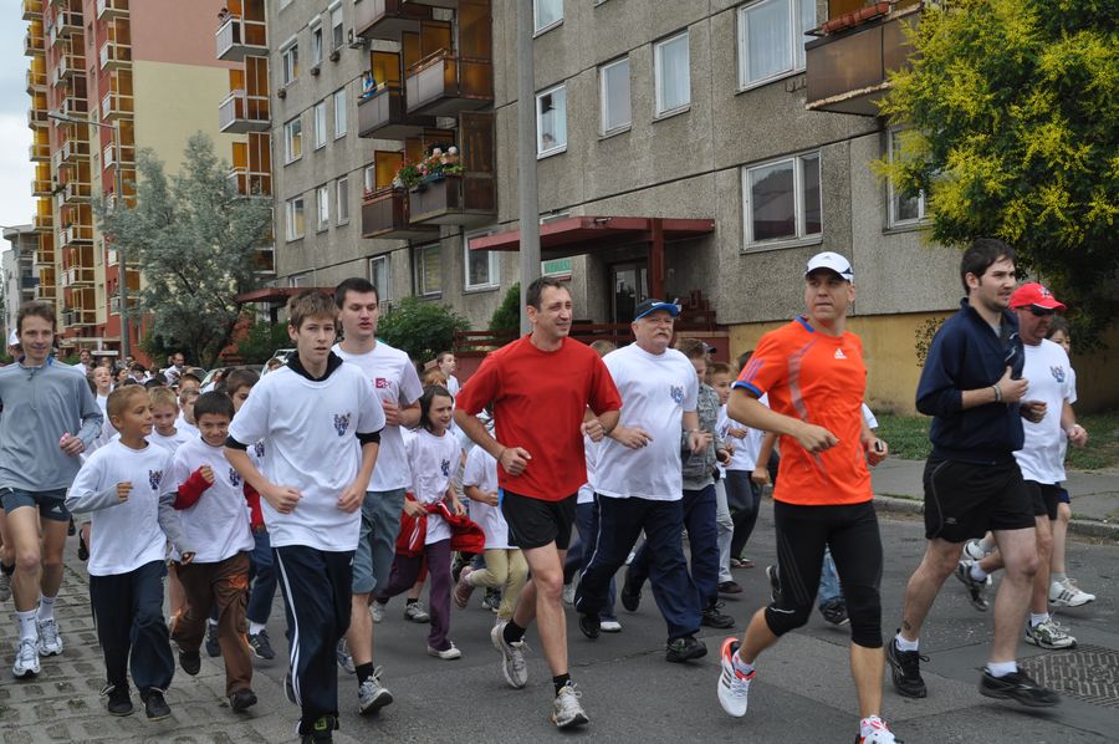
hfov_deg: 46.4
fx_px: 1304
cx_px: 560
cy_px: 372
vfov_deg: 31.8
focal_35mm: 42
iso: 200
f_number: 8
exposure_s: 1/250
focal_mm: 28
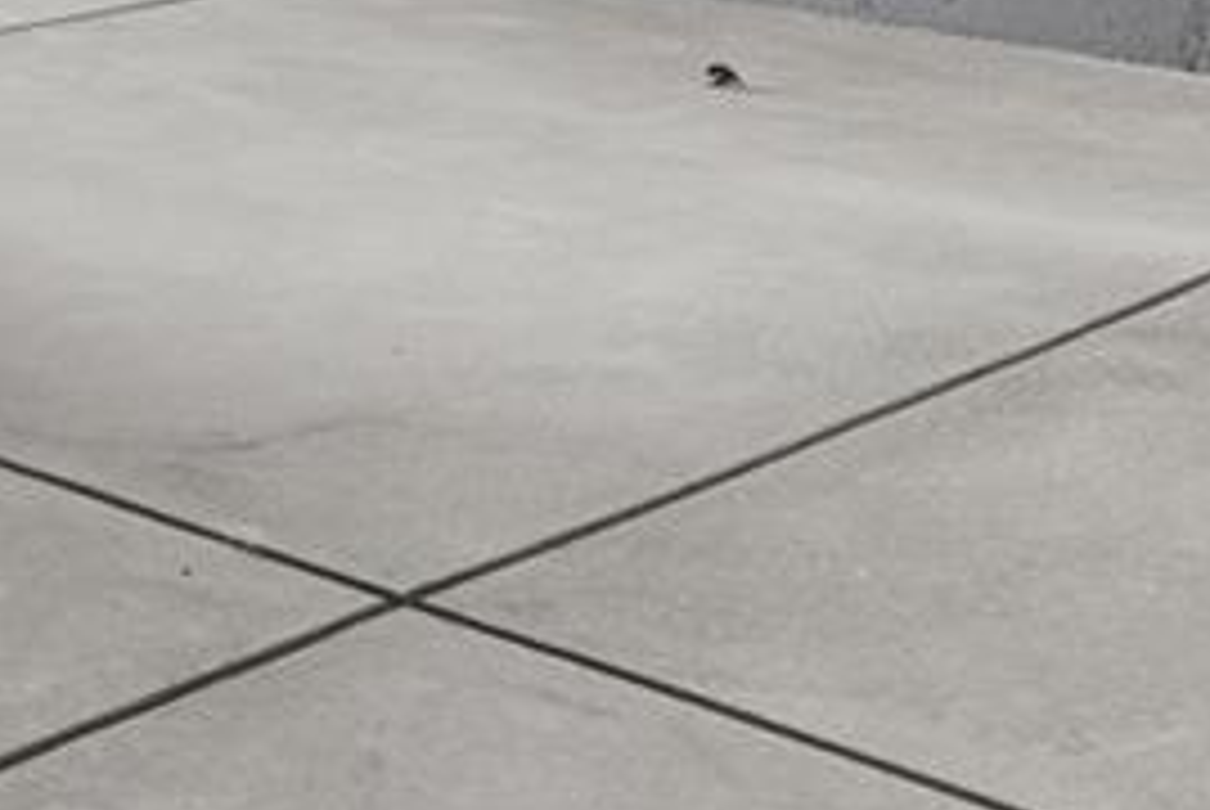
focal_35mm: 98
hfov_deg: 19.4
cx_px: -292
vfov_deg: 12.9
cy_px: -590
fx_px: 3296
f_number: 8
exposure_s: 1
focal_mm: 16.5
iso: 100
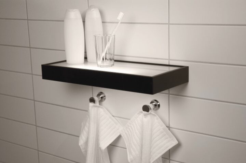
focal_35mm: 66
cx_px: 123
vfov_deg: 20.6
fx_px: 451
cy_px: 82
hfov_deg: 30.5
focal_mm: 44
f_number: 4.5
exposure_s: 1/80
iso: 200
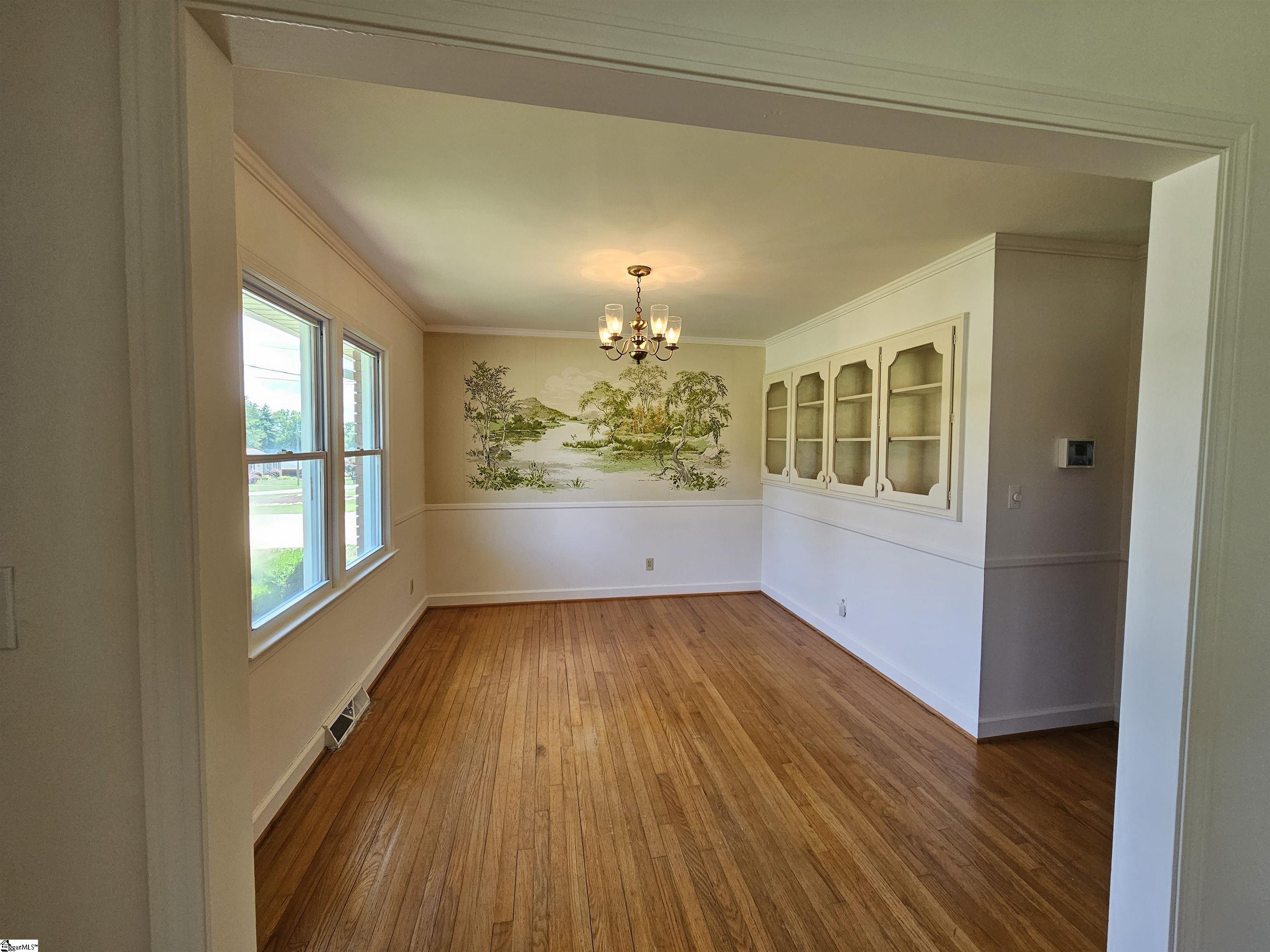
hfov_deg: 106.2
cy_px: 476
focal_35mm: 13
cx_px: 635
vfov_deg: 89.9
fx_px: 477
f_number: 2.2
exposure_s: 1/60
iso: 80
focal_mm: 2.2
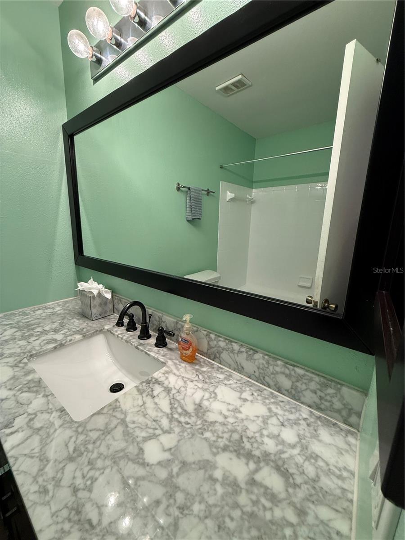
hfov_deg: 85.7
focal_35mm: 14
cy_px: 270
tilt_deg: -9.4
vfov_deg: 102.1
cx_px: 202
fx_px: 218
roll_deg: -2.7
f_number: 2.2
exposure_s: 1/120
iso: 320
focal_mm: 2.22
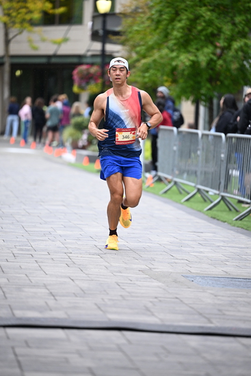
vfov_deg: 11.7
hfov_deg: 7.9
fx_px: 1829
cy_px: 188
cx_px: 126
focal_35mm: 175
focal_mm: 175
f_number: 2.8
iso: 1250
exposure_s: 1/2000
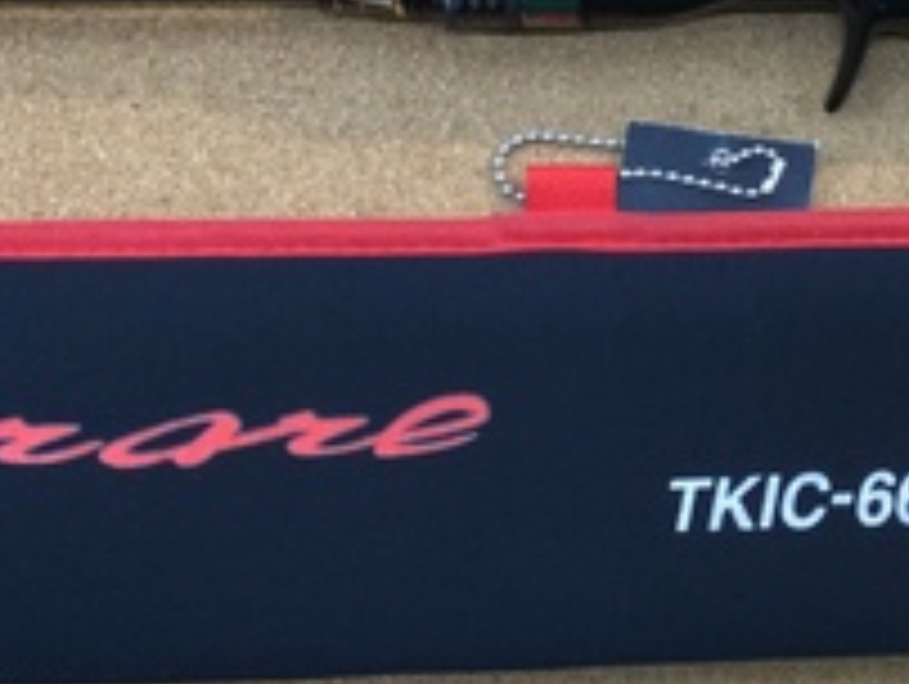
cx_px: 878
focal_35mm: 92
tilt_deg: -81.4
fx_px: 2419
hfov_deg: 20.7
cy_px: 162
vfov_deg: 16.0
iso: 50
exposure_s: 1/30
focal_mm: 3.3
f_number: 2.4
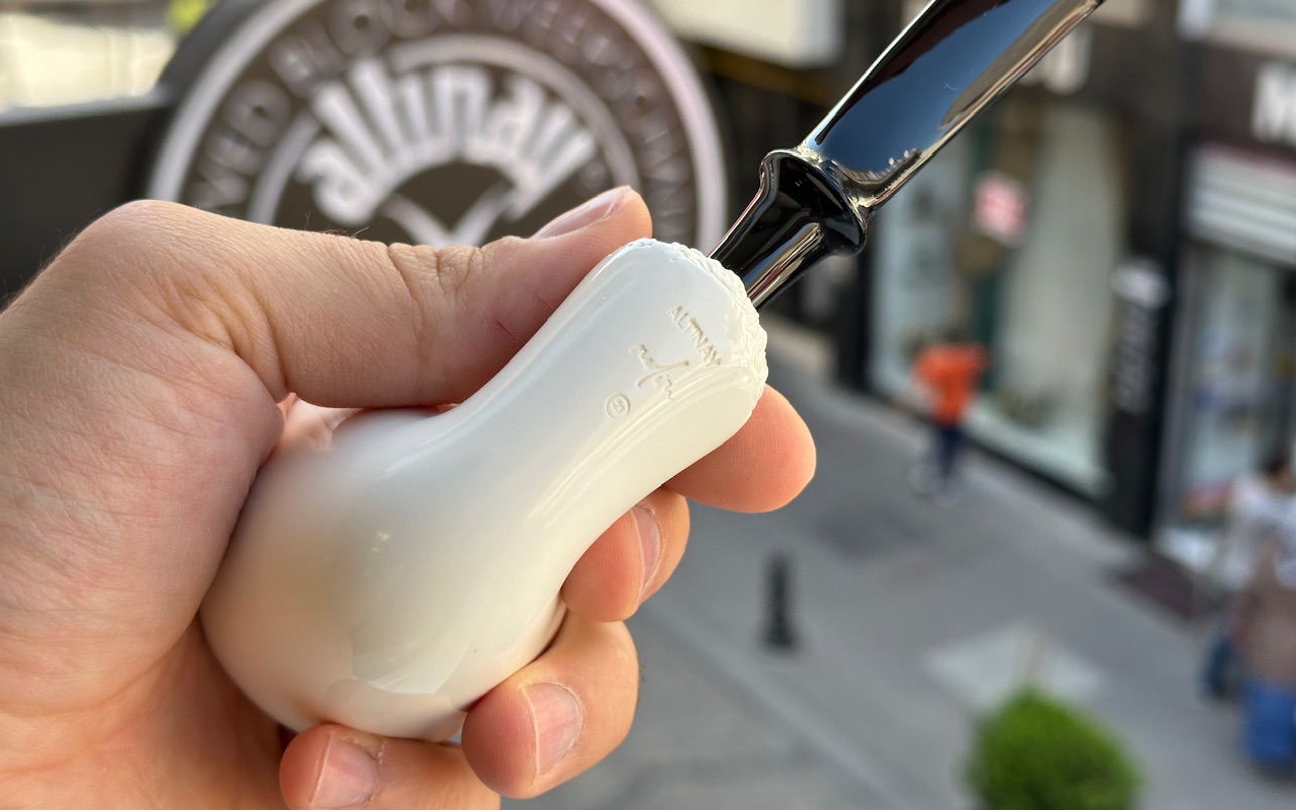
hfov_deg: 39.6
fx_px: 1801
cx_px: 647
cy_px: 357
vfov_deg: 25.3
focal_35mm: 51
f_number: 1.78
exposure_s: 1/460
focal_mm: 6.86
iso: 64
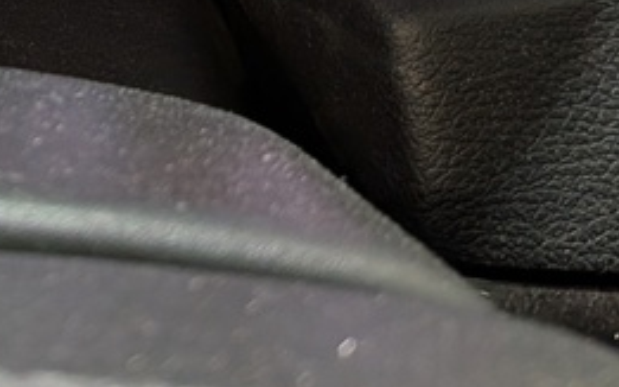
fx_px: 1687
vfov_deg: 11.2
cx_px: -301
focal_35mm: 100
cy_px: -501
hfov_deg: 18.5
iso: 206
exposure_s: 1/120
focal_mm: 4.53
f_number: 1.7
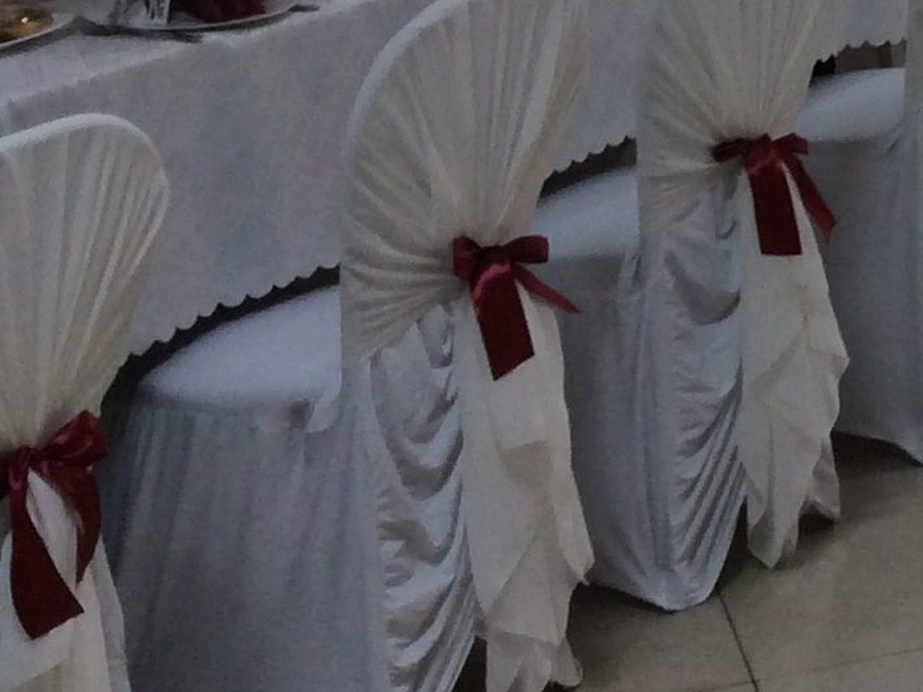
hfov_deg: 14.7
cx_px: 1615
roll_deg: +0.8
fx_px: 3173
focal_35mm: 119
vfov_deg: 11.8
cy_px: -407
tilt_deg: -5.6
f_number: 2.4
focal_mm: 3.3
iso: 50
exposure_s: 1/25
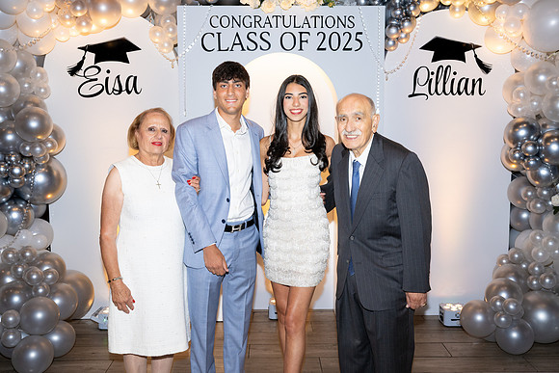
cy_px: 186
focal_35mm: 35
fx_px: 544
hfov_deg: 54.4
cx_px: 280
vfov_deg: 37.9
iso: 1000
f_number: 5.6
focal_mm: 35
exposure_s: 1/80
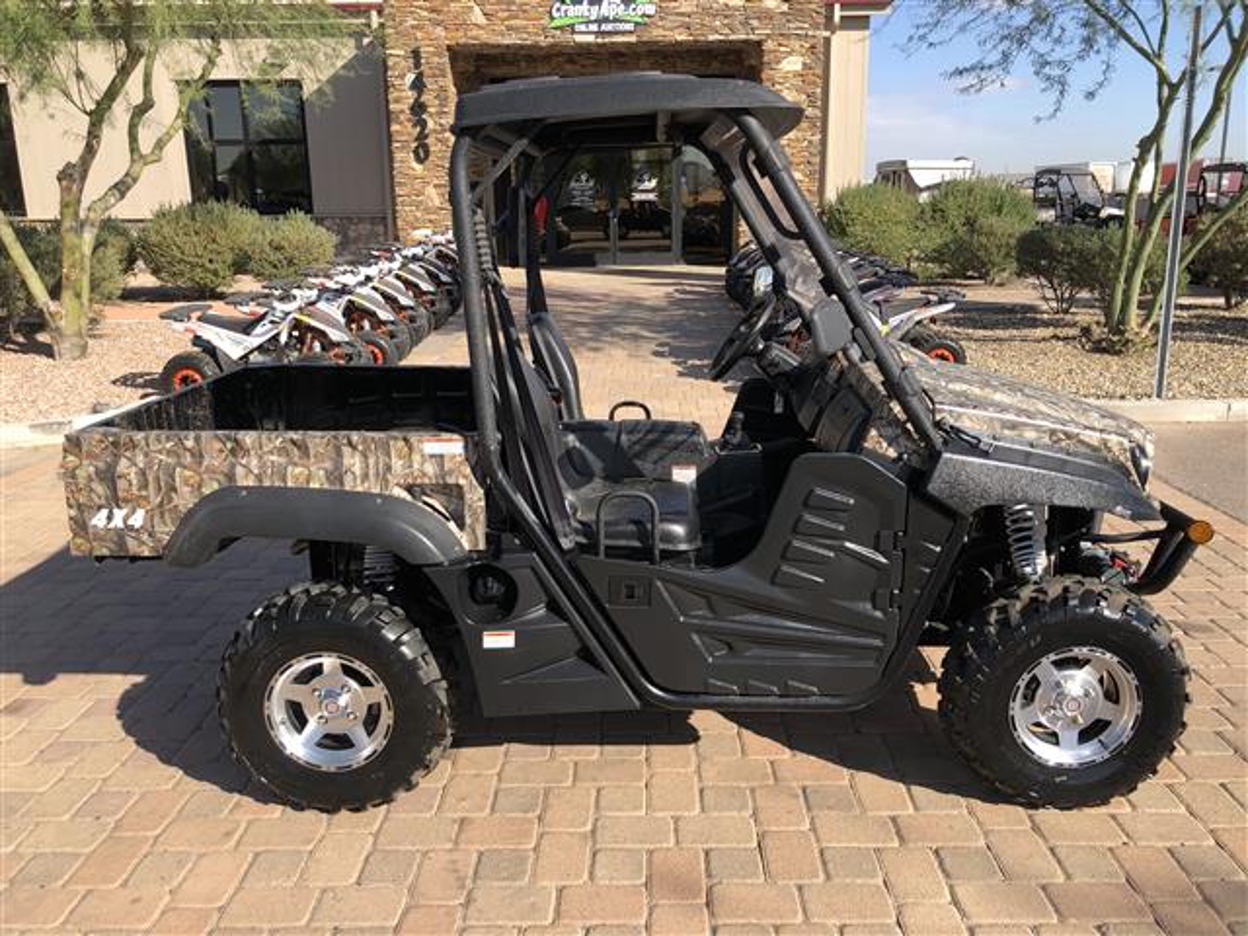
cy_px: 468
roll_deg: -0.2
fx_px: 1009
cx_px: 624
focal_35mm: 28
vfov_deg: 49.7
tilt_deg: -14.6
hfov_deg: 63.4
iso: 20
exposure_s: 1/1012
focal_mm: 3.99
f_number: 1.8
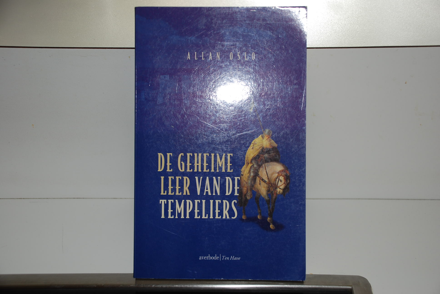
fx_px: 587
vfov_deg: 28.2
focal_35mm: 48
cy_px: 147
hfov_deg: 41.1
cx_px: 220
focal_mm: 32
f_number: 4.2
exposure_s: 1/60
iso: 200
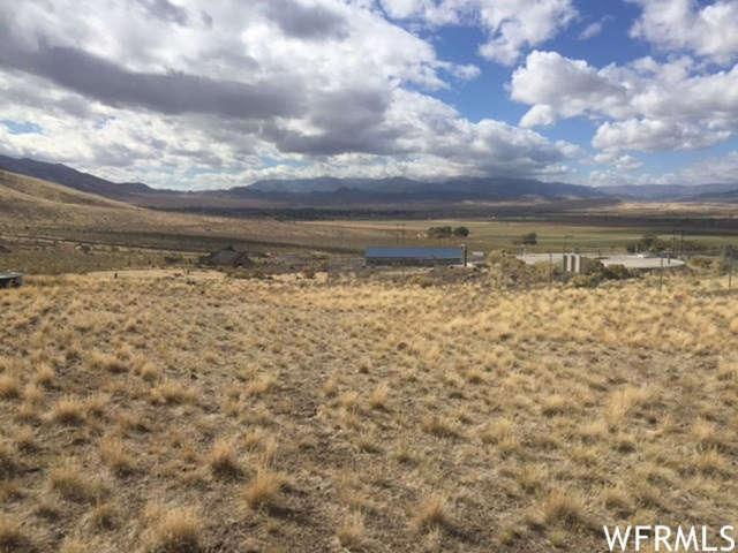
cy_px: 276
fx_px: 618
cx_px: 369
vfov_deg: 48.2
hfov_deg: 61.7
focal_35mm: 29
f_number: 2.2
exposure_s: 1/3968
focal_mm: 4.15
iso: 32
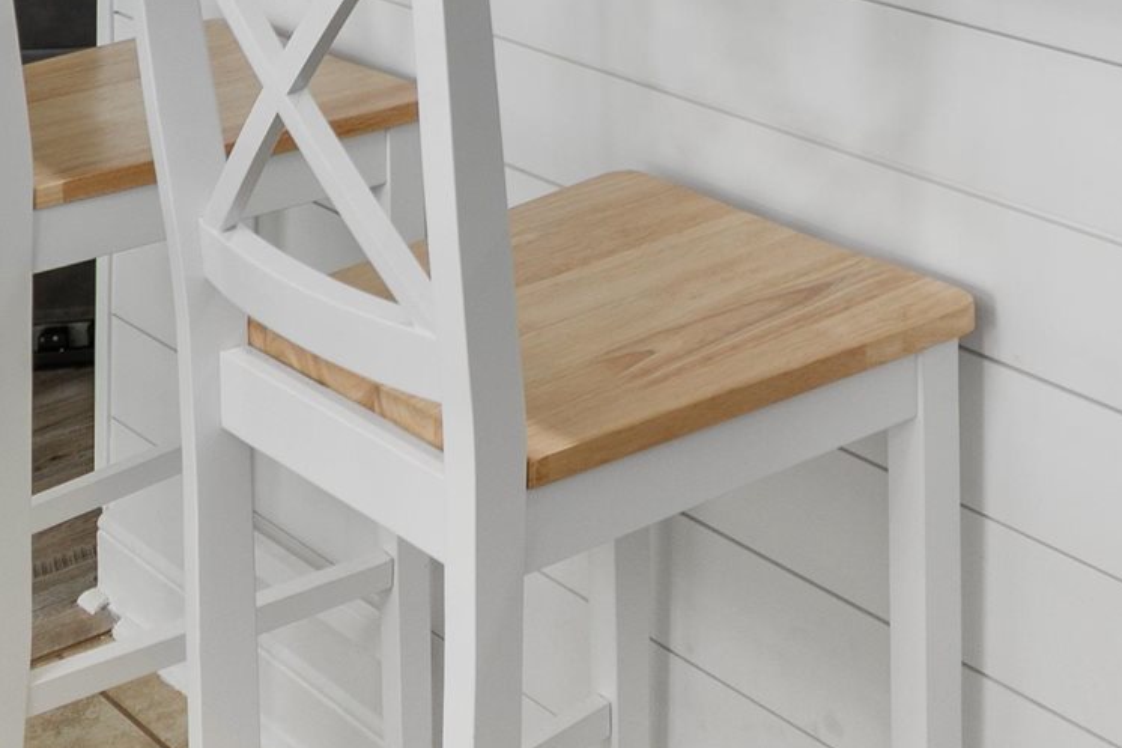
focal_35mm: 70
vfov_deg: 16.1
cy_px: -634
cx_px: 961
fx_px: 2181
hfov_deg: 28.0
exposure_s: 1/8
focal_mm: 11.5
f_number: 4.8
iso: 100
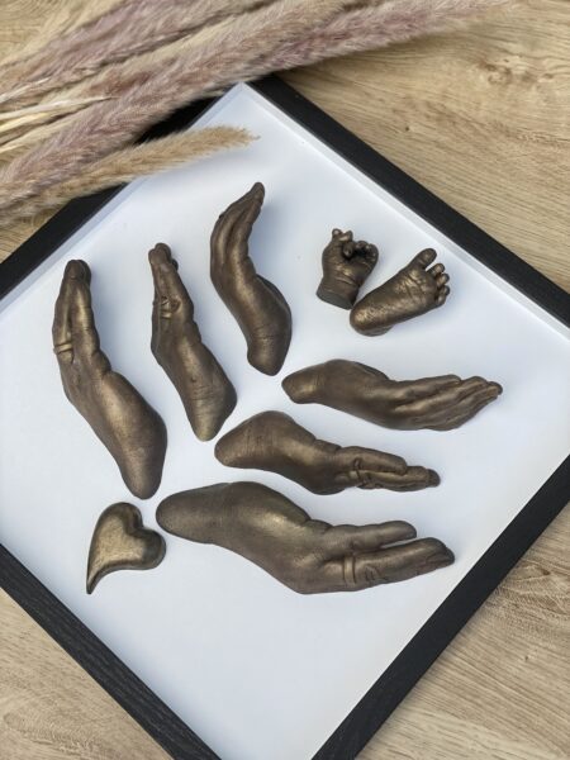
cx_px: 285
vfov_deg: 36.8
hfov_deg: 28.0
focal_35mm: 52
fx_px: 1142
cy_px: 380
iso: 20
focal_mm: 6
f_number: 2
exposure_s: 1/264
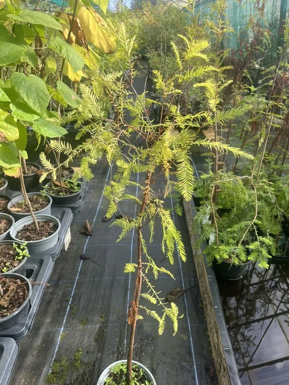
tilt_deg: -29.5
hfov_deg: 53.1
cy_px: 192
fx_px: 289
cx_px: 144
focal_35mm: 26
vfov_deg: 67.3
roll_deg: -2.5
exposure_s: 1/529
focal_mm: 5.1
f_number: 1.6
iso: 50
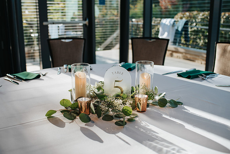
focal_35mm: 37
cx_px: 110
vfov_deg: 35.7
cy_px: 74
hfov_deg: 51.6
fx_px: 238
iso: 100
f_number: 3.2
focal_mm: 35
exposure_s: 1/250
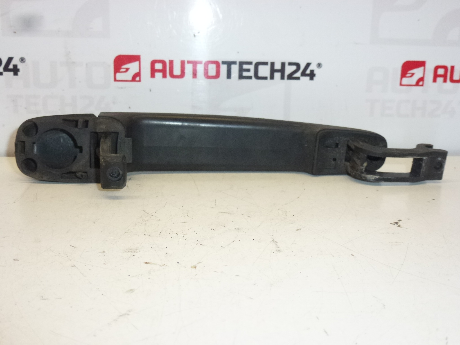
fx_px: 505
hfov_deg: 49.0
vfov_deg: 37.7
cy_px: 172
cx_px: 230
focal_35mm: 38
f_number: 3.8
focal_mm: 6.8
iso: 400
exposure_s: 1/320
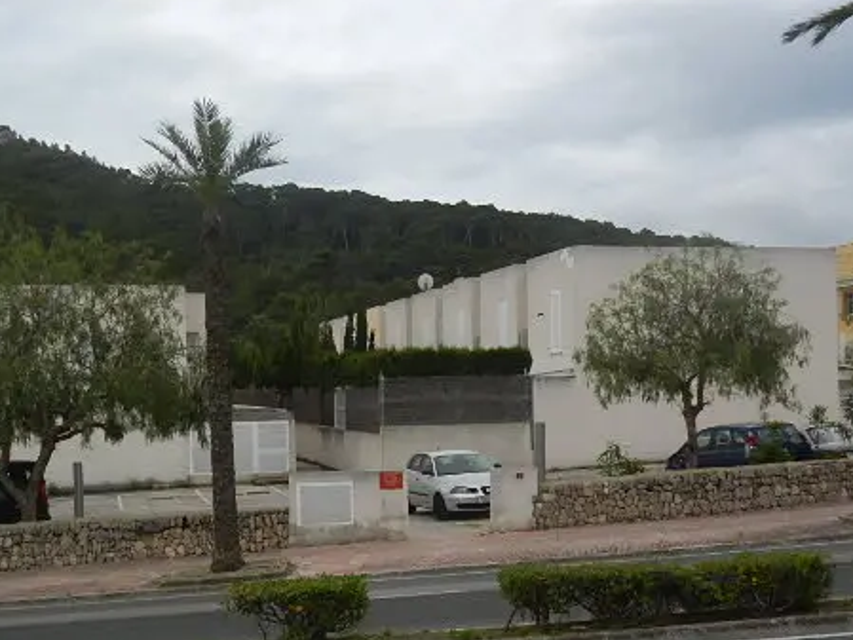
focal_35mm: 47
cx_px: 365
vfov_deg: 30.7
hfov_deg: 40.3
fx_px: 1158
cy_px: 405
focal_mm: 6
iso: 125
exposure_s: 1/800
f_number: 3.5
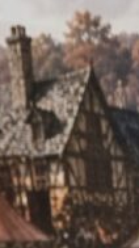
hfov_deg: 8.7
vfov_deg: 12.5
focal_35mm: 136
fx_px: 893
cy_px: 585
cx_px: 199
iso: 200
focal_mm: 5.4
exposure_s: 1/207
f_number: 1.8
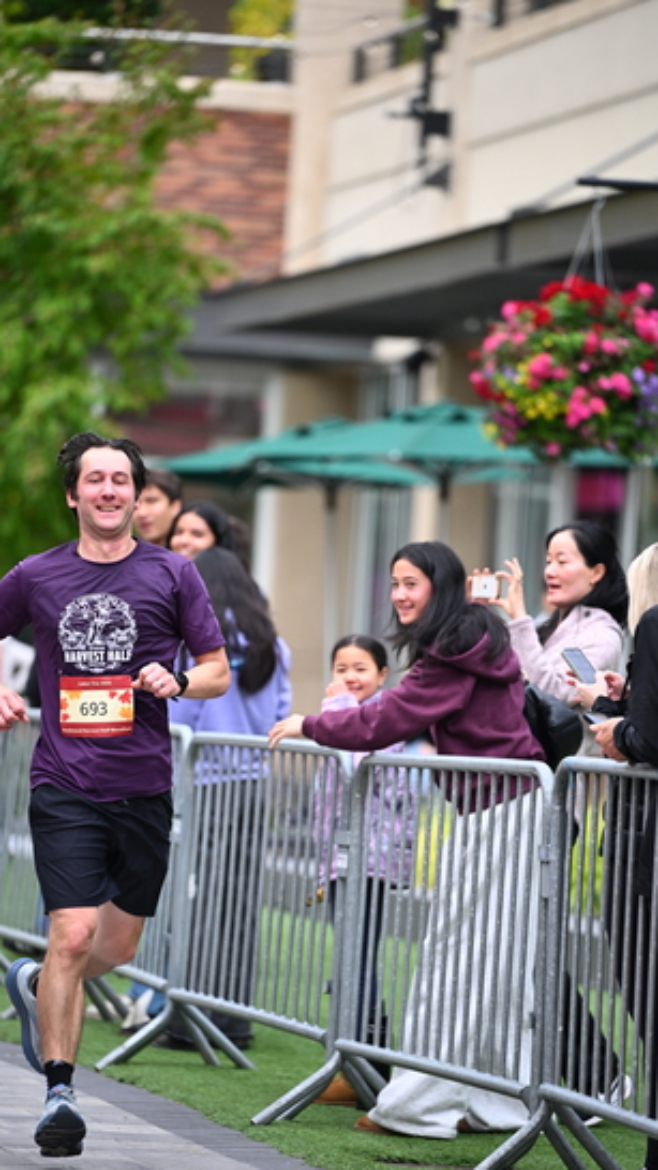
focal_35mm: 211
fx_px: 6547
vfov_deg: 10.2
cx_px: 301
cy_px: 583
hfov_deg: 5.8
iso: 1000
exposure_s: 1/2000
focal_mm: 200
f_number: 2.8
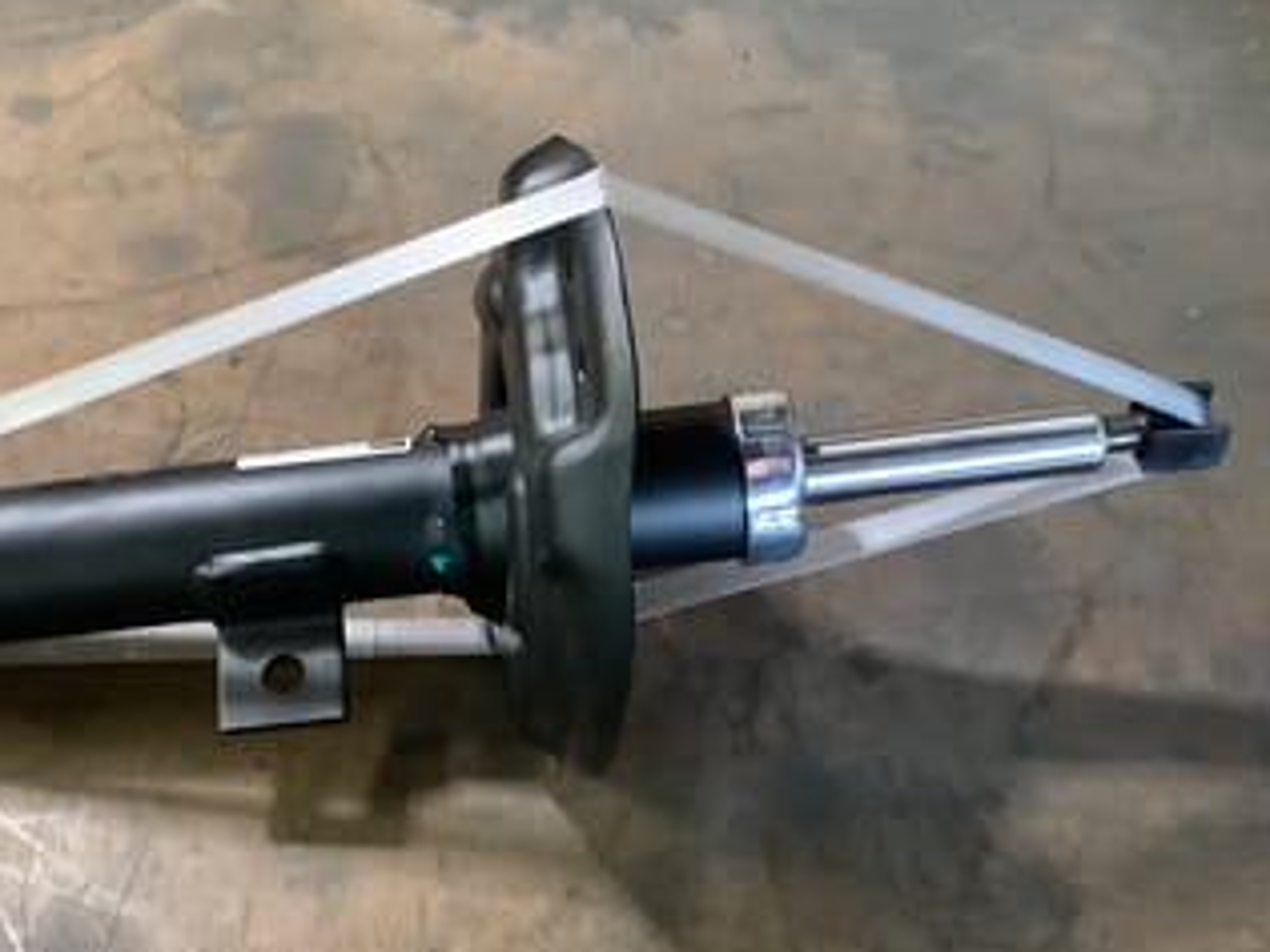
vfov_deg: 29.6
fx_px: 1798
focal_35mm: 49
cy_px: 576
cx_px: 414
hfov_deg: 38.4
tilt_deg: -47.2
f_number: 2.4
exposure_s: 1/25
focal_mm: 3.3
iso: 500
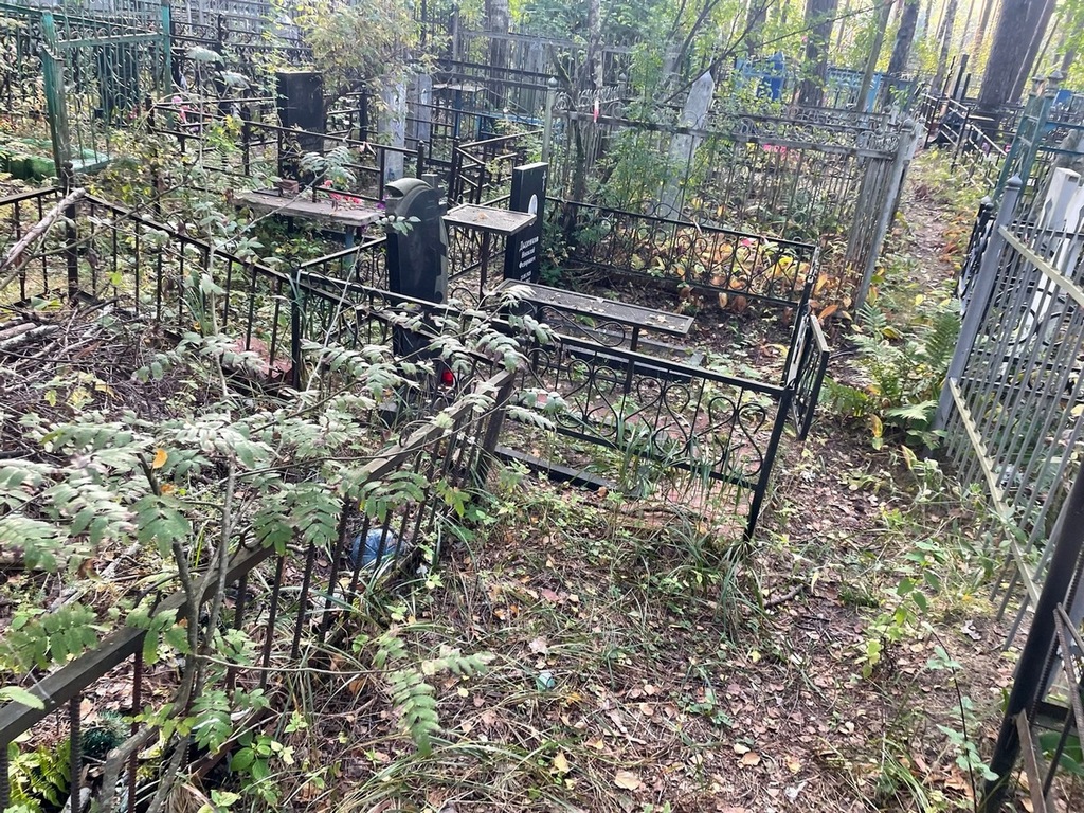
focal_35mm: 26
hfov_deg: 67.3
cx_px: 542
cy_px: 406
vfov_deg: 53.1
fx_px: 814
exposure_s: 1/121
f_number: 1.6
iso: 100
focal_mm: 4.2
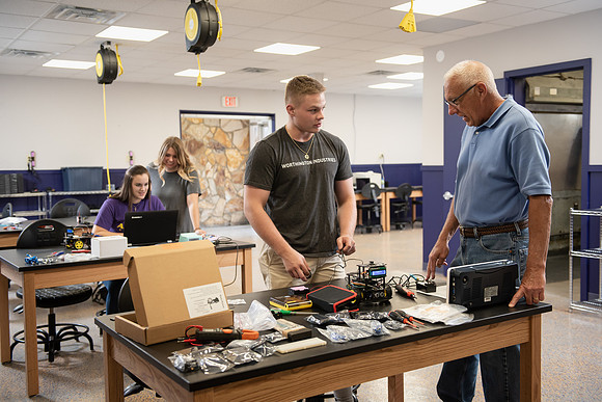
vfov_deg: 33.4
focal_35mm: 40
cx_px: 301
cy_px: 201
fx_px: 669
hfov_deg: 48.4
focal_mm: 40
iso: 800
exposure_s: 1/200
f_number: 3.5
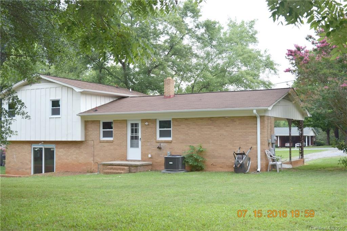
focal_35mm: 46
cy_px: 116
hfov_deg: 42.3
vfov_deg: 28.9
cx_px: 174
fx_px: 448
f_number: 5.6
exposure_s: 1/125
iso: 100
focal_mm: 31
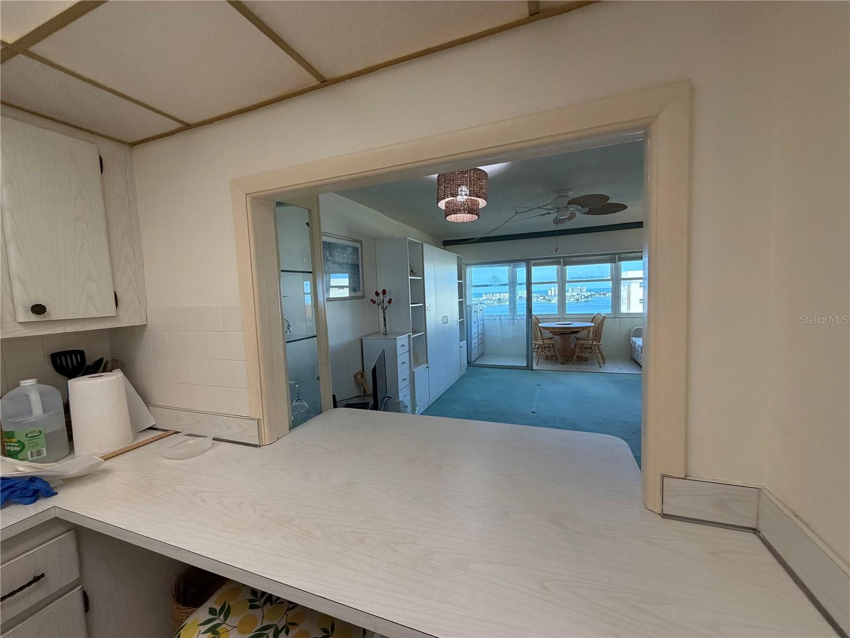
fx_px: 344
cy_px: 319
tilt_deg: -4.4
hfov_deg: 102.1
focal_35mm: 14
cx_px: 425
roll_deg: +4.3
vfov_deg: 85.7
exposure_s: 1/120
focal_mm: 2.22
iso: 200
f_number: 2.2
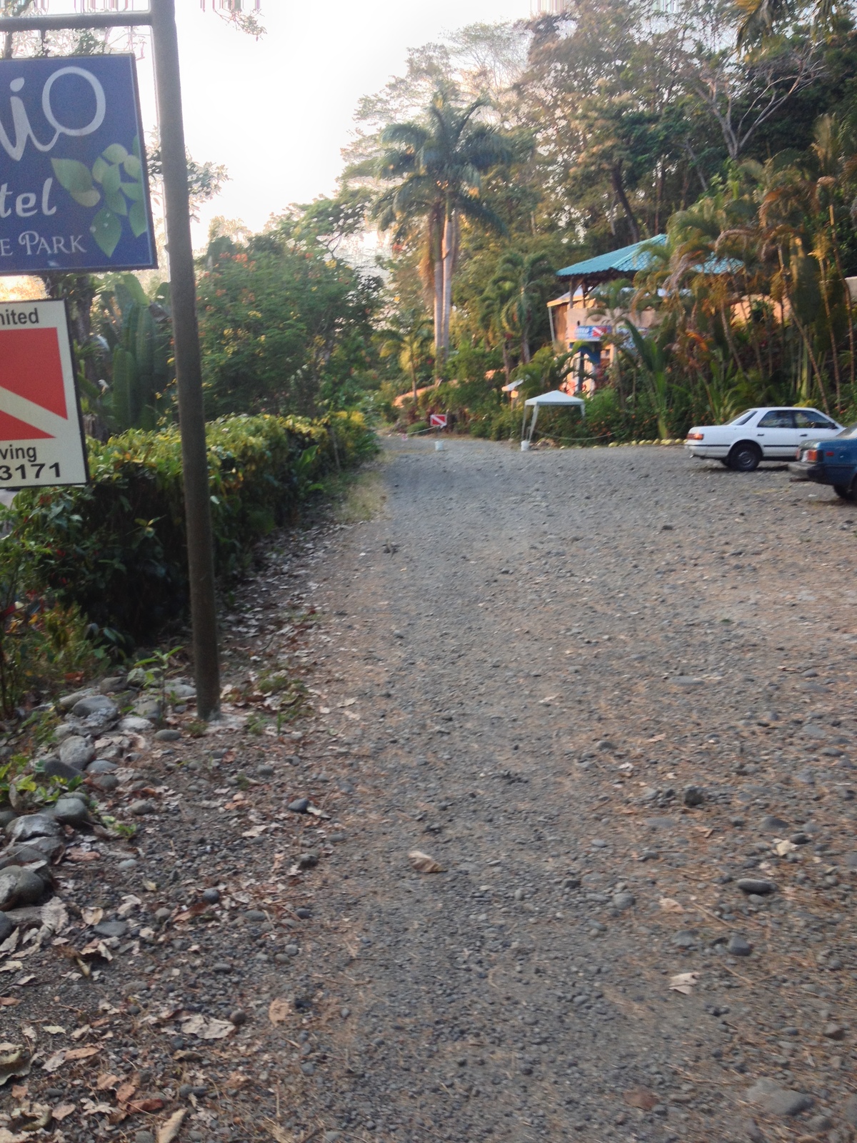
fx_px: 1155
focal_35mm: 35
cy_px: 572
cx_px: 428
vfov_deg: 52.6
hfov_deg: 40.7
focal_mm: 4.28
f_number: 2.4
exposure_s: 1/60
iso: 50
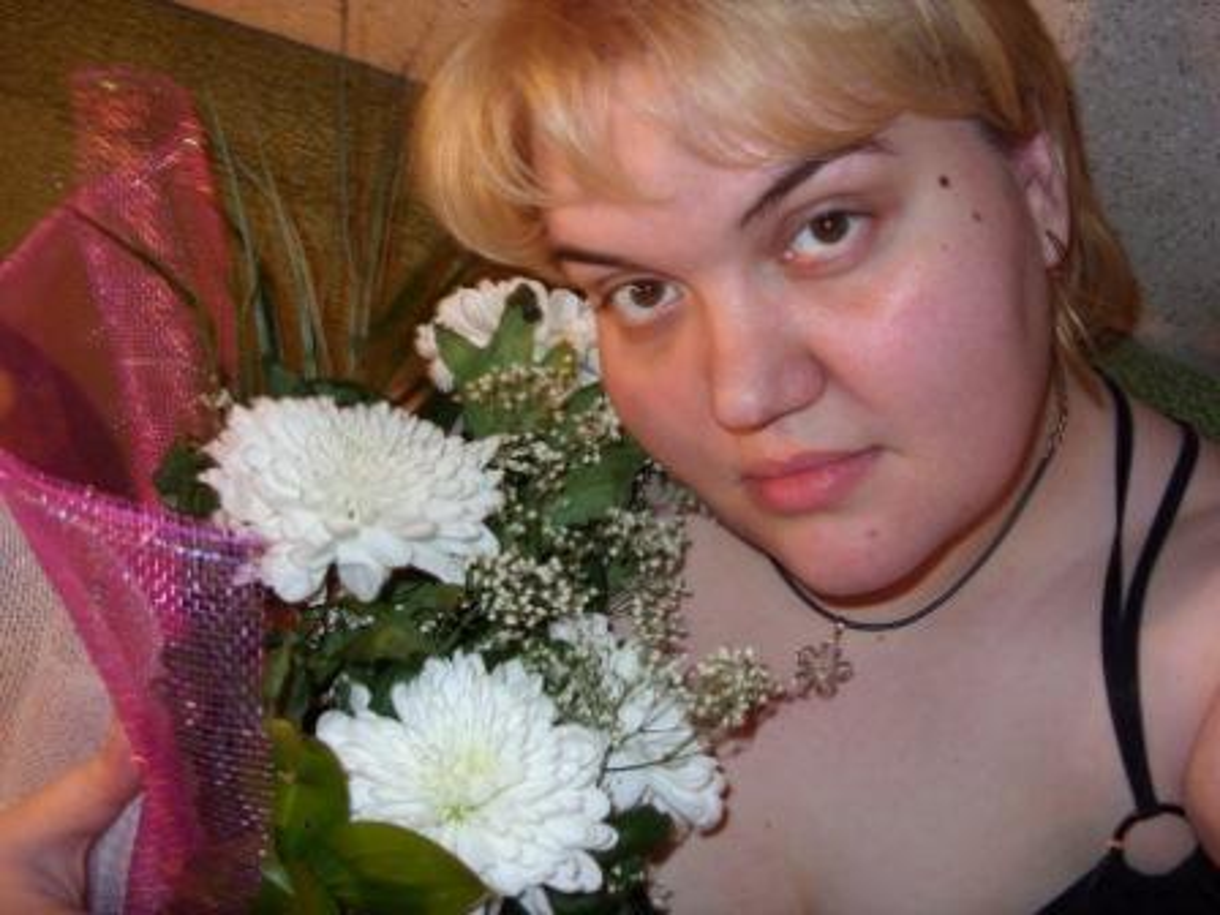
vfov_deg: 37.7
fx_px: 1339
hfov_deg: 49.0
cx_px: 610
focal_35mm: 38
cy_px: 458
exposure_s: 1/30
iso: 200
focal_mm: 6.3
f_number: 2.8
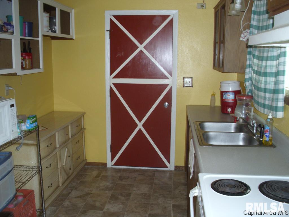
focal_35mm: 38
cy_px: 108
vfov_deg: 37.7
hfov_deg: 49.0
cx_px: 144
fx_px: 317
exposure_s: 1/60
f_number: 2.9
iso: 200
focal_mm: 6.3
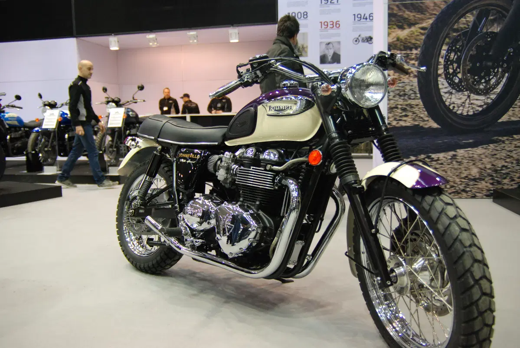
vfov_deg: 43.7
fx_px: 434
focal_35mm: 30
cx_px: 260
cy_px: 174
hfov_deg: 61.9
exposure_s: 1/200
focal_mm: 20
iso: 1000
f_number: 2.8
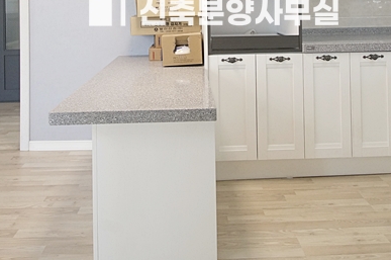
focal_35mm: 31
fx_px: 336
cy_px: -3
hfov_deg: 60.2
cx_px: 213
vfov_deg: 37.5
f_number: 9
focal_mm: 10
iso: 800
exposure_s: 1/30
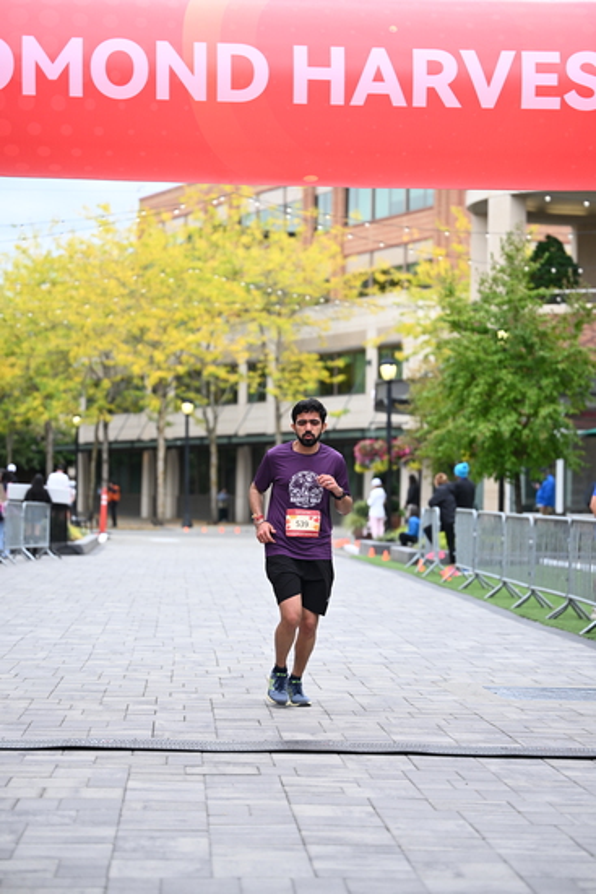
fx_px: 2134
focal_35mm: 86
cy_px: 447
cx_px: 298
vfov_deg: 23.6
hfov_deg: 15.9
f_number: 2.8
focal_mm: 86
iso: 640
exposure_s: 1/2000
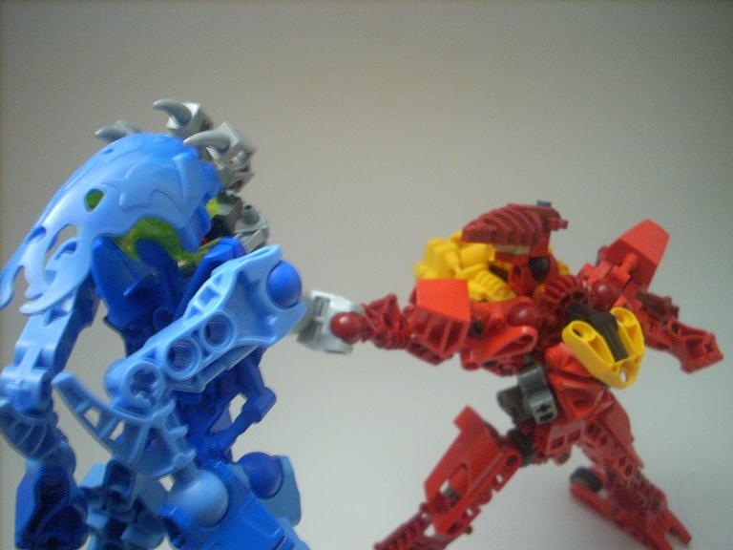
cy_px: 275
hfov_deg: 50.1
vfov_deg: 38.7
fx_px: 783
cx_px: 366
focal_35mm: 37
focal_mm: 6.2
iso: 270
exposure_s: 1/4
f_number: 2.8
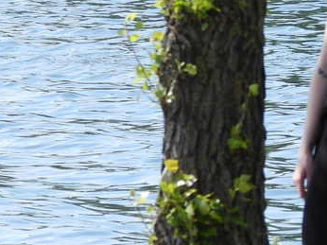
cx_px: 466
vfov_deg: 1.8
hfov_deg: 2.4
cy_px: 64
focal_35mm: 816
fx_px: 7703
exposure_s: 1/400
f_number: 4.5
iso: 100
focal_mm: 42.2
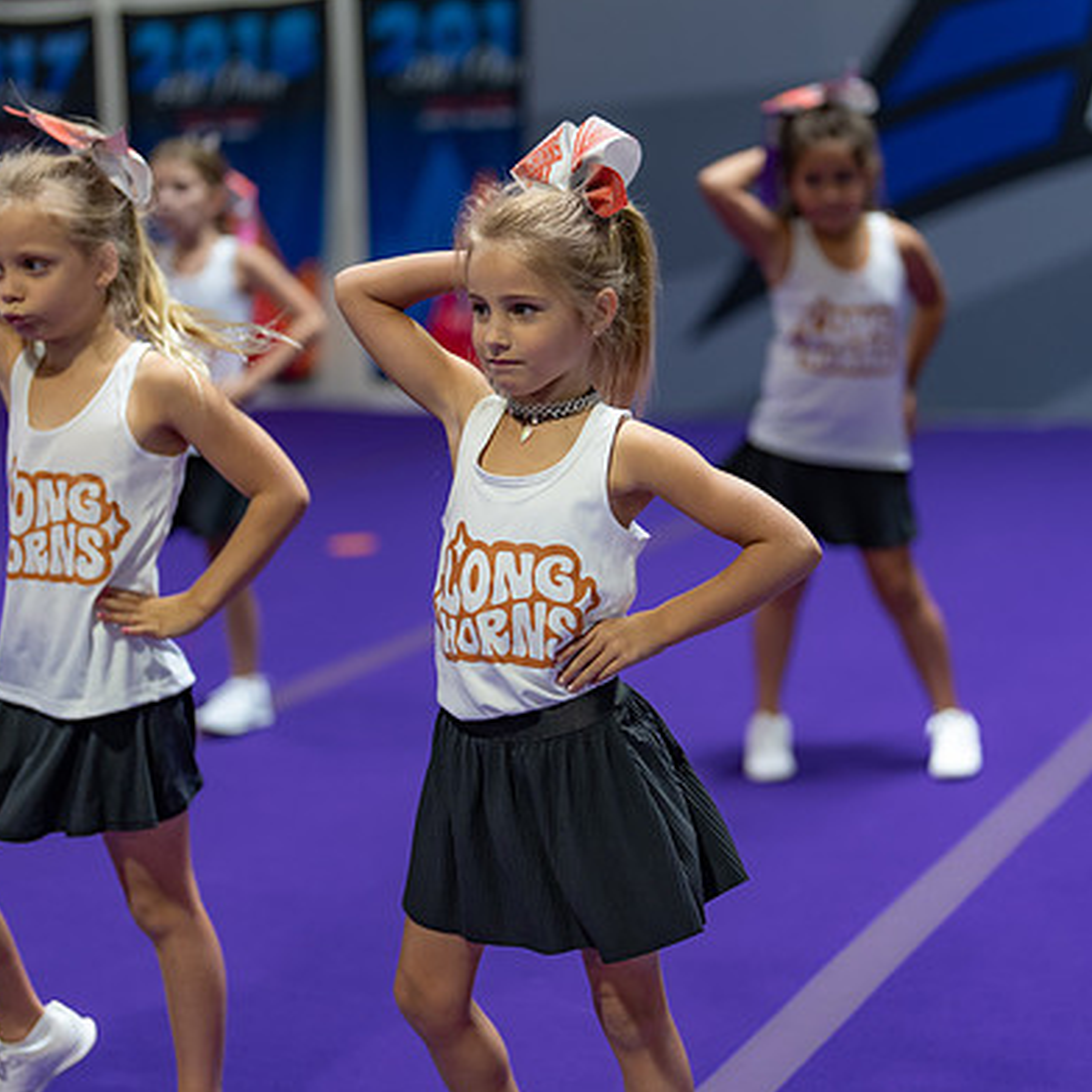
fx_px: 2605
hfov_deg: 23.6
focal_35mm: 73
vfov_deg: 23.7
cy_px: 473
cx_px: 651
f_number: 1.2
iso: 500
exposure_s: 1/320
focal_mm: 50
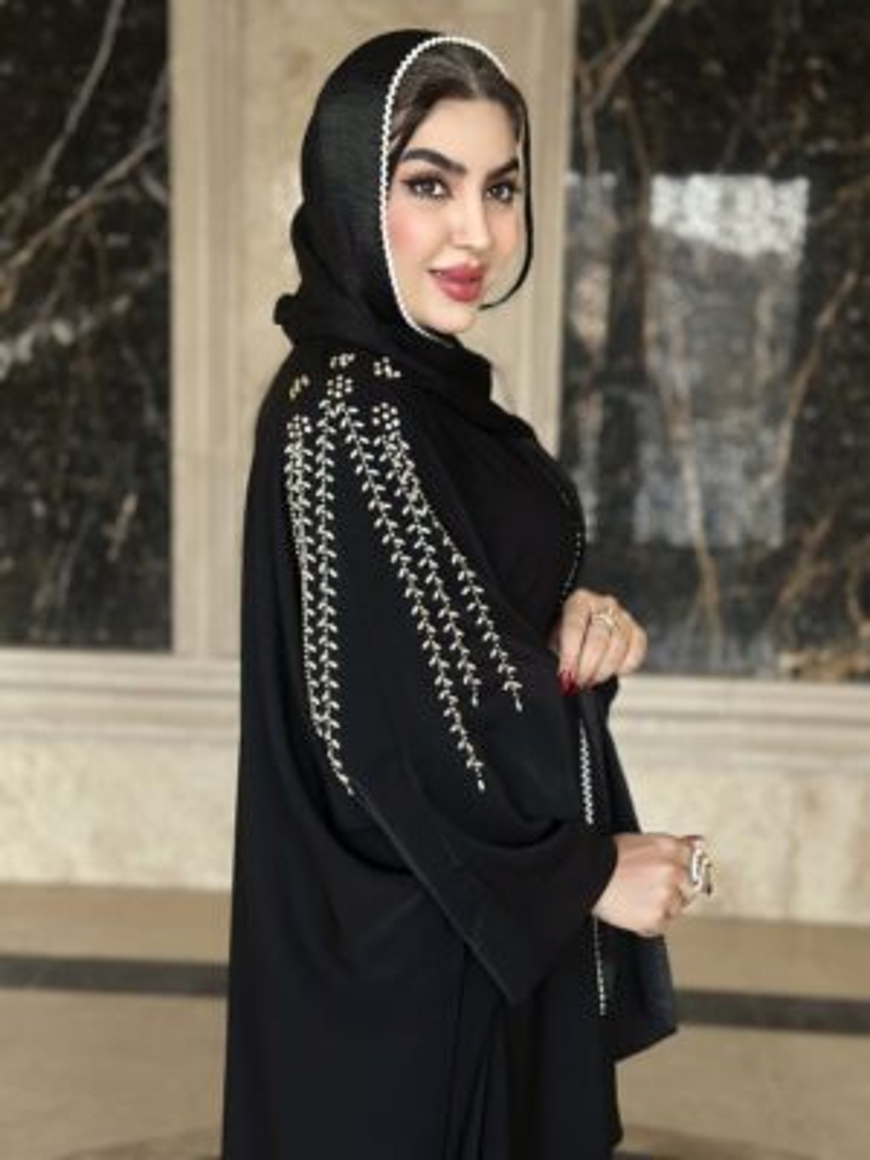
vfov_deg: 39.7
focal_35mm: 48
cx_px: 435
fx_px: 1609
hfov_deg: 30.3
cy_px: 580
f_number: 1.78
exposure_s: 1/60
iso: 250
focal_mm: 6.86
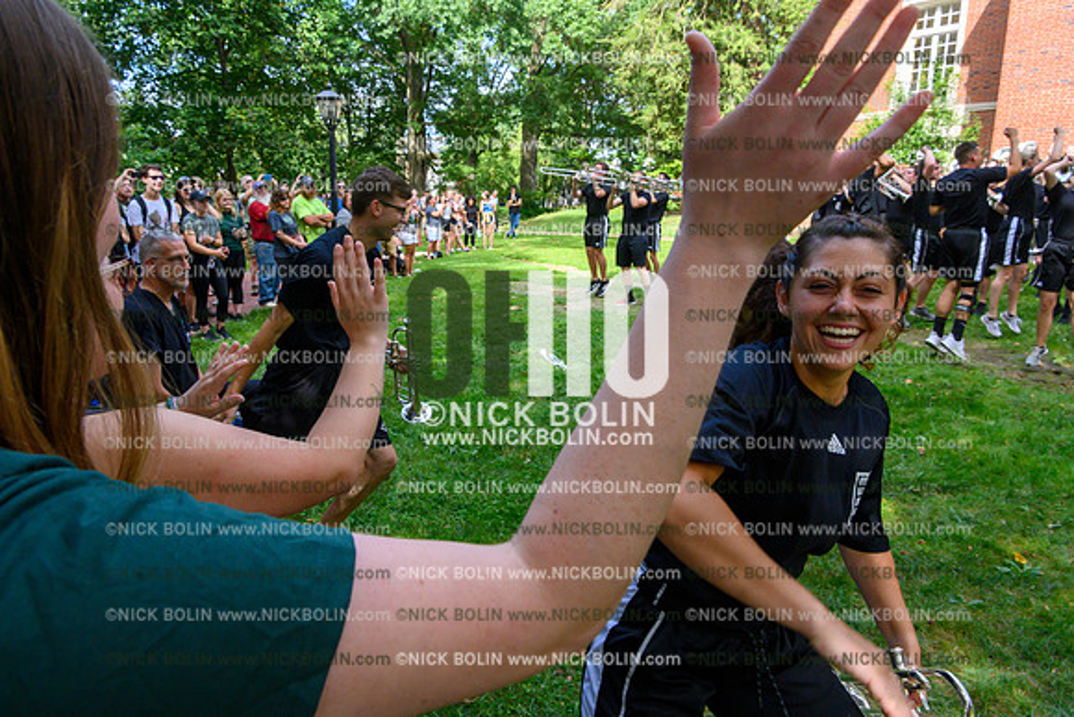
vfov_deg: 53.2
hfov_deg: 73.7
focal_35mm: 24
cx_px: 537
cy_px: 358
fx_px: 716
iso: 2500
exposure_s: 1/500
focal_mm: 24
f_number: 11
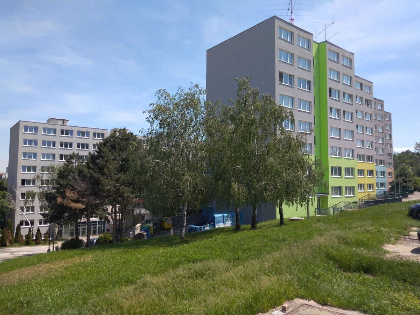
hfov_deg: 67.3
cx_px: 210
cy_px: 158
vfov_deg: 53.1
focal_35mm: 26
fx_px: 315
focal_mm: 3.6
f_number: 1.8
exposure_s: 1/1119
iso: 100
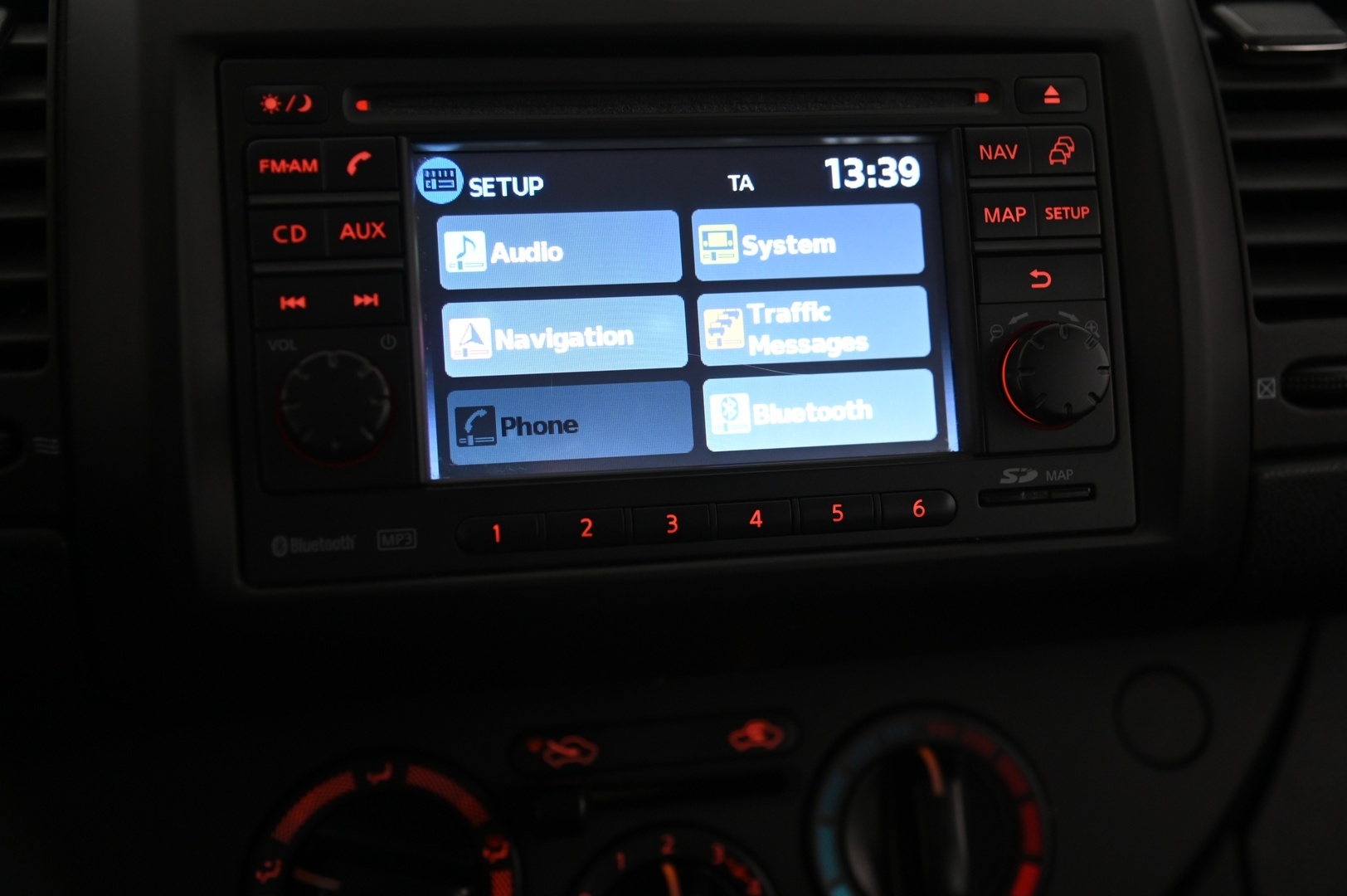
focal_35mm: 48
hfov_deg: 41.1
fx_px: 1794
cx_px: 674
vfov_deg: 28.0
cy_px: 448
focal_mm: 48
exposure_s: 1/50
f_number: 4
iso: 2000
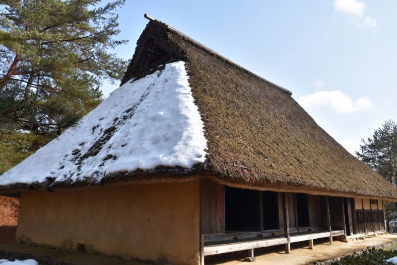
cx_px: 198
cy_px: 132
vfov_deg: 41.7
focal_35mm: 32
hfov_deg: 59.5
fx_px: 347
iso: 200
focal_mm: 21
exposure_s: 1/400
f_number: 10
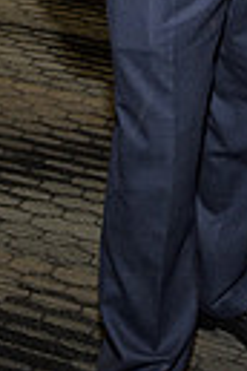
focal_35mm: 108
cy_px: -273
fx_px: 1111
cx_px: 327
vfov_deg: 16.3
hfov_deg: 12.3
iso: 200
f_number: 5
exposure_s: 1/60
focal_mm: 31
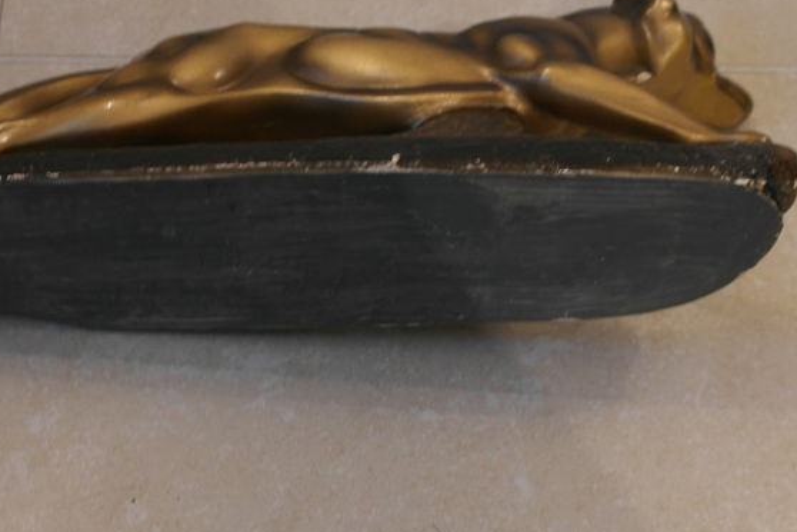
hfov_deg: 38.2
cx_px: 371
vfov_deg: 25.8
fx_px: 1151
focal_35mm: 52
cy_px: 375
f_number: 3.5
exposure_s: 1/20
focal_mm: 19
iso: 800
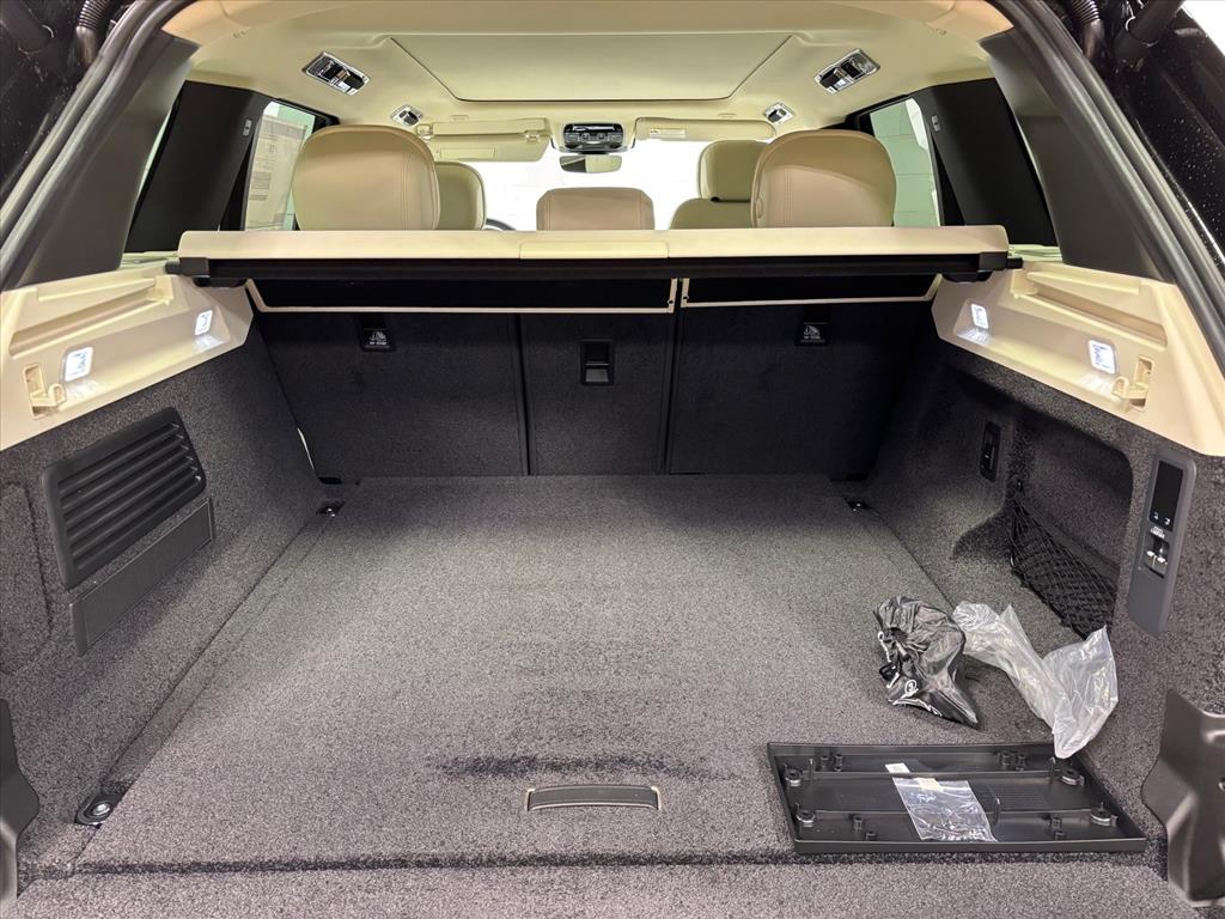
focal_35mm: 26
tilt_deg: -14.0
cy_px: 460
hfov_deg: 67.3
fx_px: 920
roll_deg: +0.4
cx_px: 612
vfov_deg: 53.1
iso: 320
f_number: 1.6
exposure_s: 1/60
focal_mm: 5.96
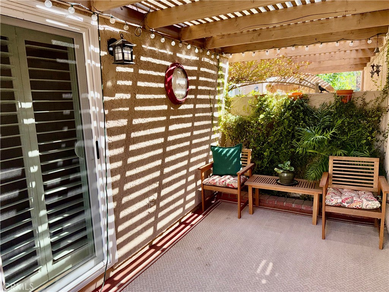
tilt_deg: -9.3
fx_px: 270
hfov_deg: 71.6
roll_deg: +2.0
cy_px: 146
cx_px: 194
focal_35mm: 24
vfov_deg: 56.8
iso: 50
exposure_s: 1/557
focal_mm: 6.76
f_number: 1.78
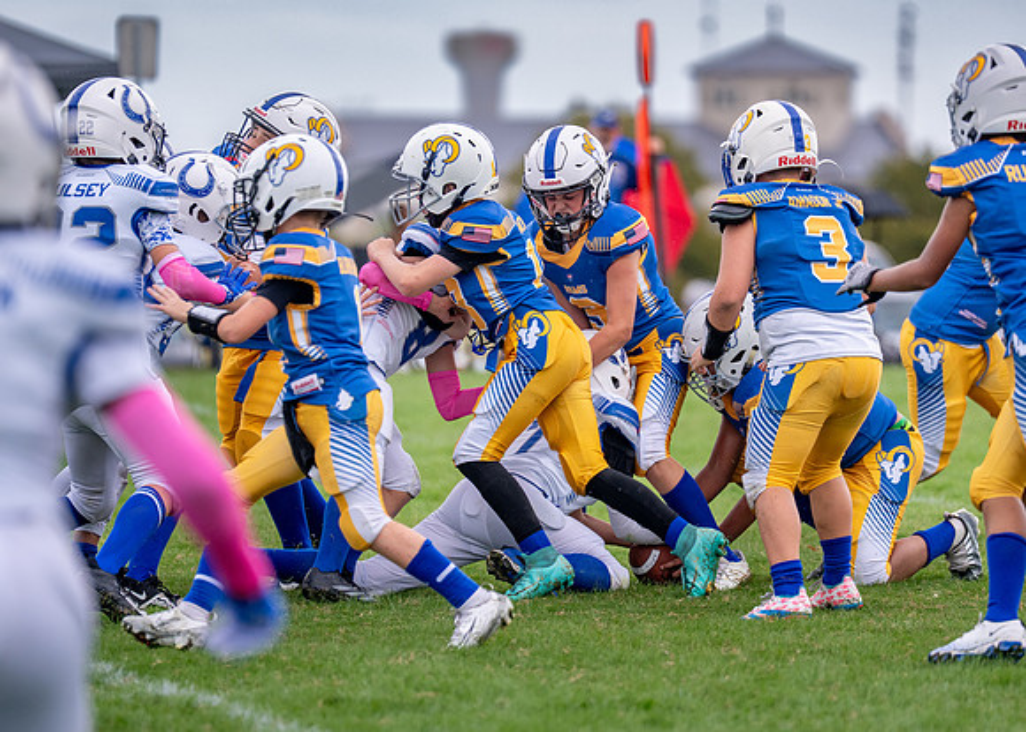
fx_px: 8726
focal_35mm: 300
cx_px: 618
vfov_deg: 4.8
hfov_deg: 6.7
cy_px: 365
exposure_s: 1/1600
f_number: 2.8
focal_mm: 200
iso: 400
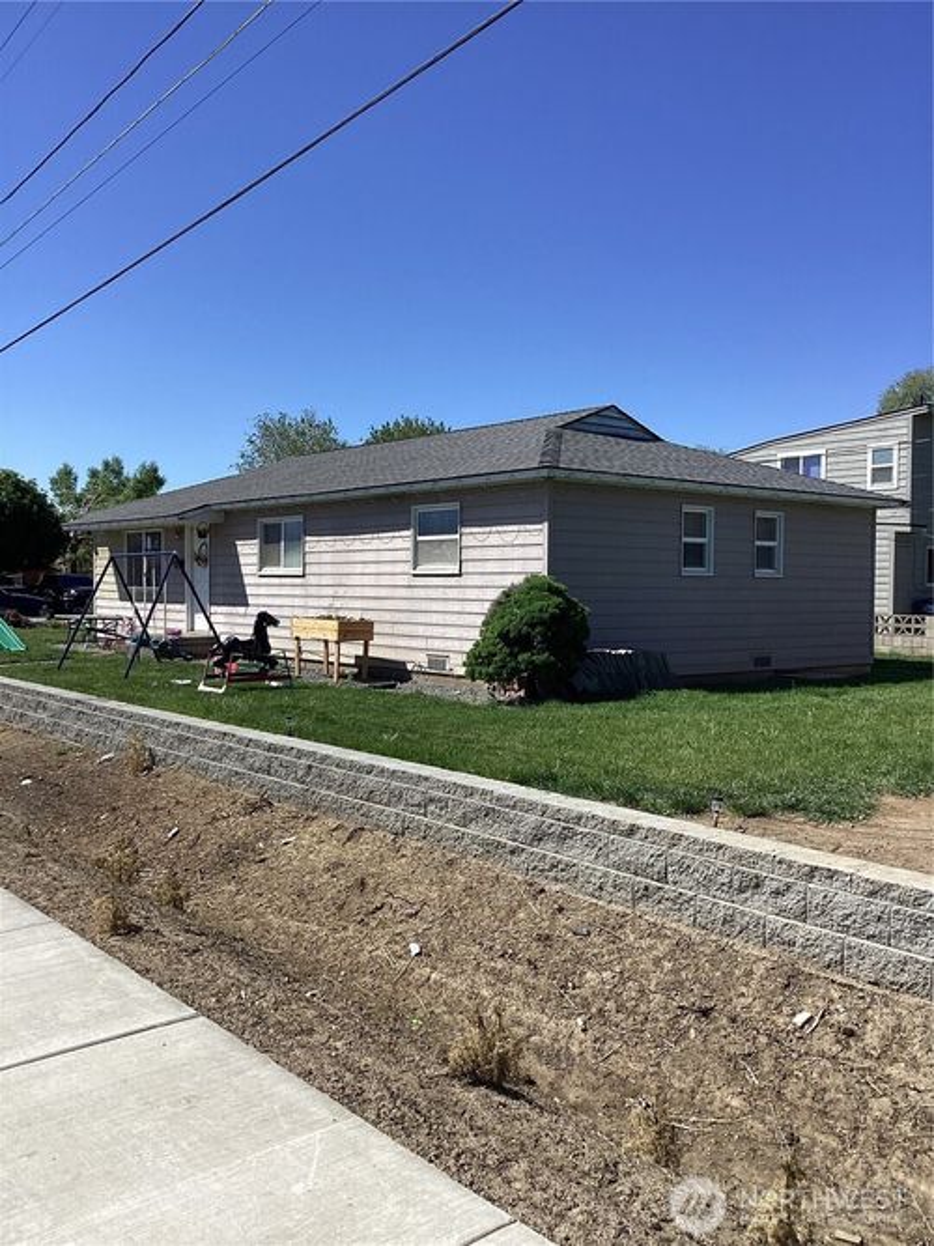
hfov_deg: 45.4
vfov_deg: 58.4
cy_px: 623
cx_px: 467
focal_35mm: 31
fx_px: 1116
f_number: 2.4
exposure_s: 1/1597
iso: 25
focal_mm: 3.3
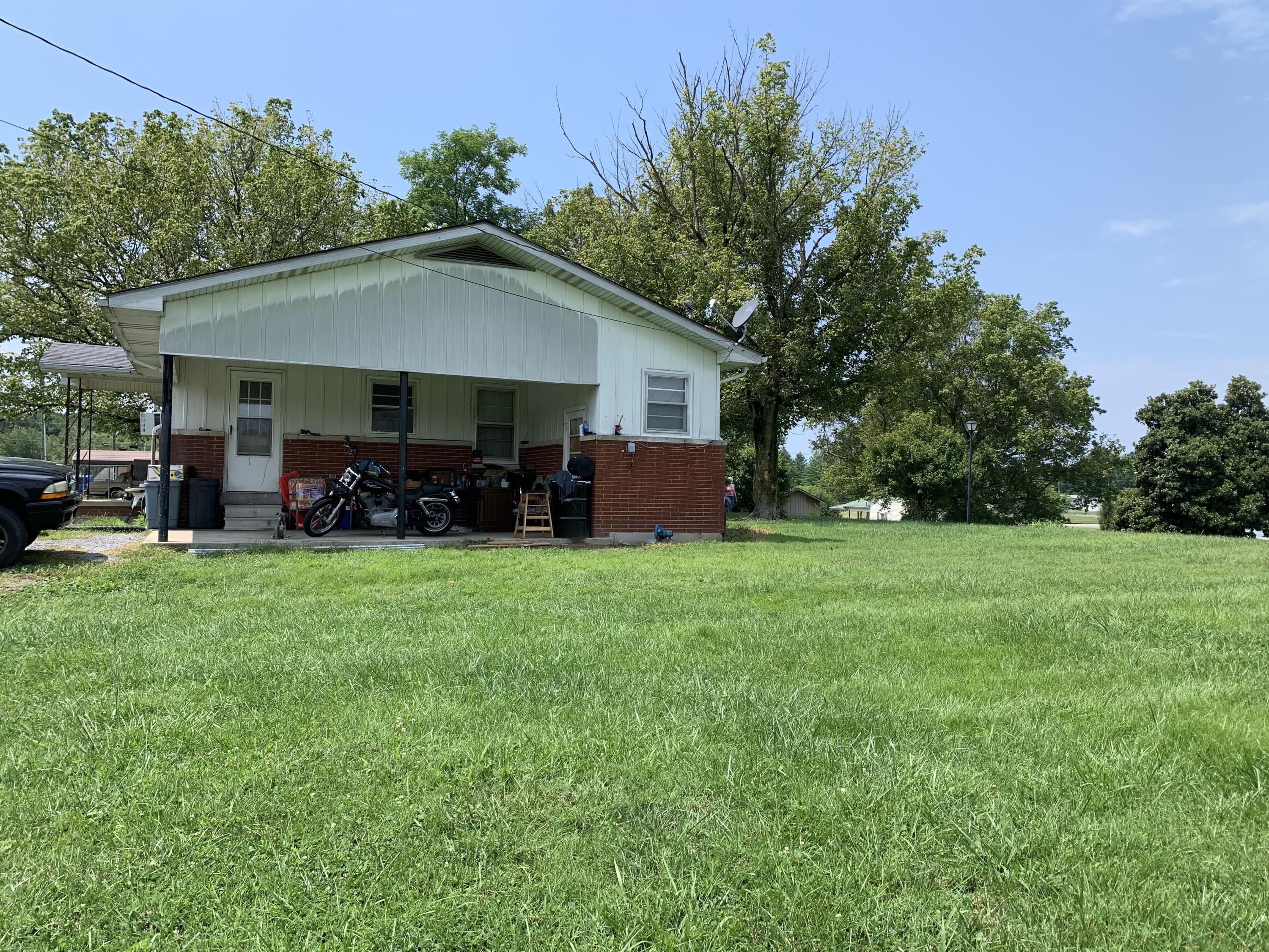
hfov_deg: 67.3
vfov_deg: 53.1
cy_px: 476
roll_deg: -1.5
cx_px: 634
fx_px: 953
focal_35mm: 26
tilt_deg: +2.8
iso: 25
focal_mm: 4.25
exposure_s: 1/1513
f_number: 1.8
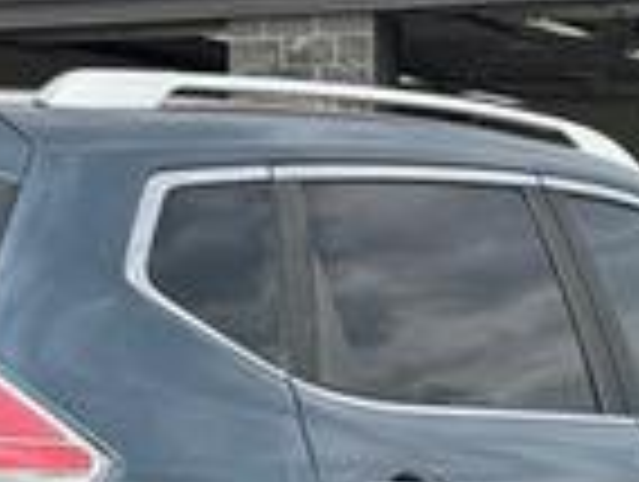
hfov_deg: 11.6
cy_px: 622
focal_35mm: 170
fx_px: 3143
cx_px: 144
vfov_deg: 8.6
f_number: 1.78
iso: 64
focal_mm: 6.76
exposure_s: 1/2110
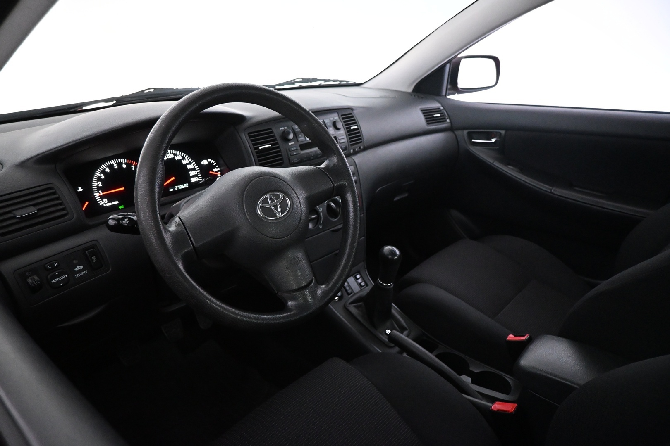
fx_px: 447
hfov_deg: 73.7
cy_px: 223
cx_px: 335
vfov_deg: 53.1
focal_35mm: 24
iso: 4500
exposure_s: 1/60
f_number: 3.5
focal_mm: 16
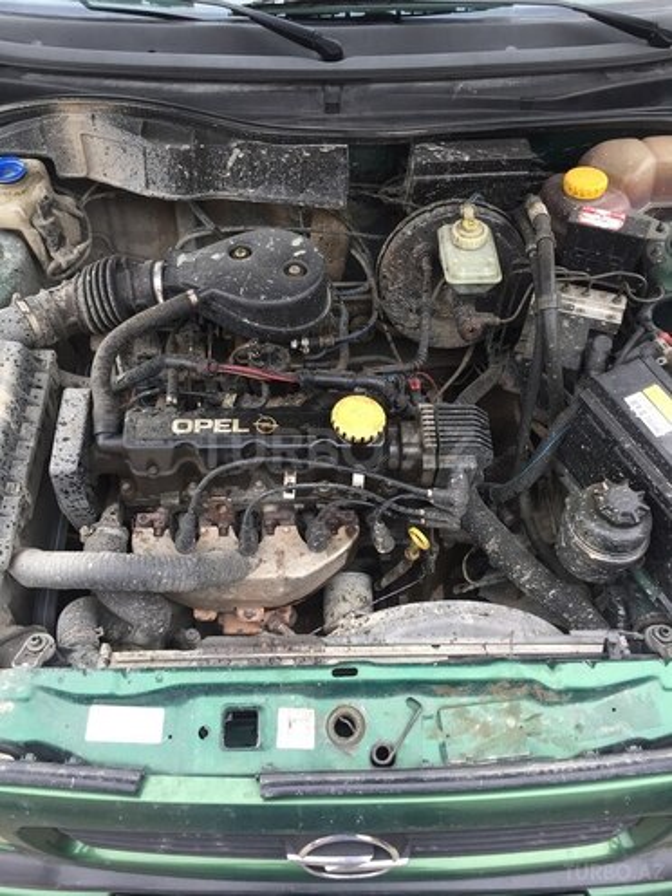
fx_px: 751
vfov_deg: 61.7
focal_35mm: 29
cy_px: 448
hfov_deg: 48.2
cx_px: 336
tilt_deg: -48.7
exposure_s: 1/100
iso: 50
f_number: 2.2
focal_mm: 4.15
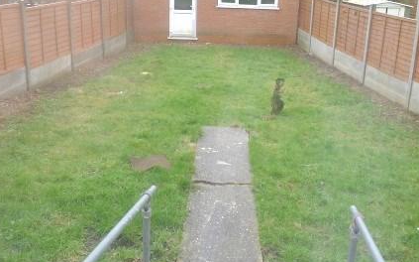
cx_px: 230
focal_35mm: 37
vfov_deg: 33.9
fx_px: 422
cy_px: 73
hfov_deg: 52.7
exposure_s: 1/125
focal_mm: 5.1
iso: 80
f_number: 2.2
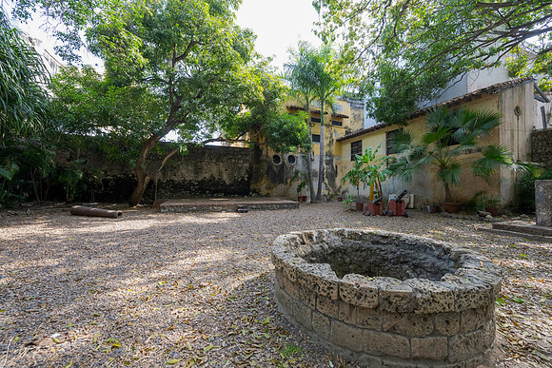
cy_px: 184
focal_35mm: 14
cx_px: 276
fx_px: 215
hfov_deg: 104.2
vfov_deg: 81.2
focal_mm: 14
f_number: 7.1
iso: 1250
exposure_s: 1/250
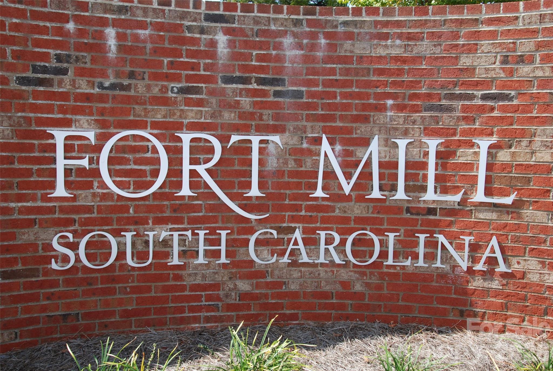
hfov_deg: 57.1
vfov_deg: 40.1
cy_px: 186
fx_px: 508
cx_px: 276
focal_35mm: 33
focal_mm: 22
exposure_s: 1/160
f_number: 6.3
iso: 200
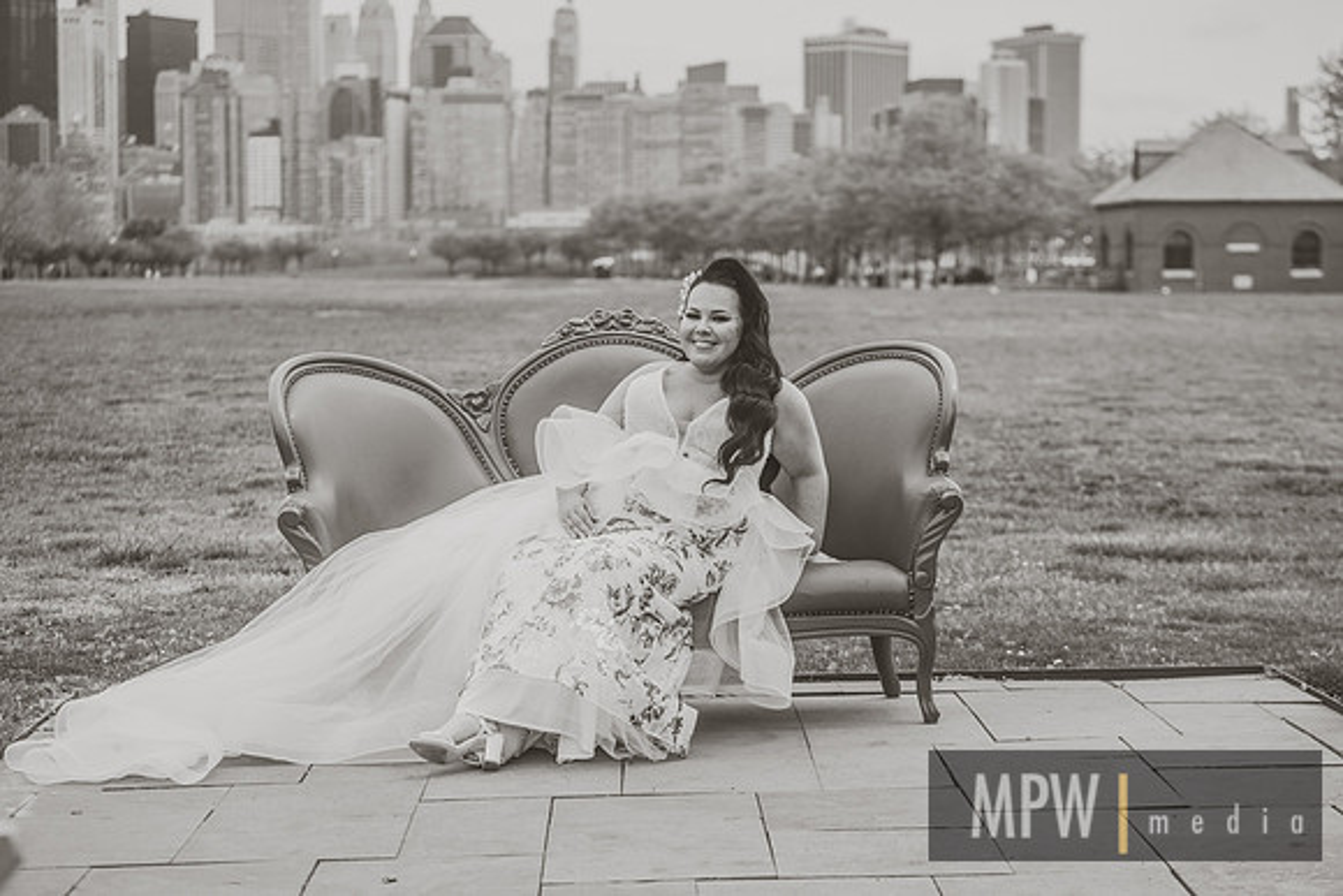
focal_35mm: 78
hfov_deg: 26.1
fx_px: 2897
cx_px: 692
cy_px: 459
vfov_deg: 17.6
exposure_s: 1/1600
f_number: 2.8
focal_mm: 75
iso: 100
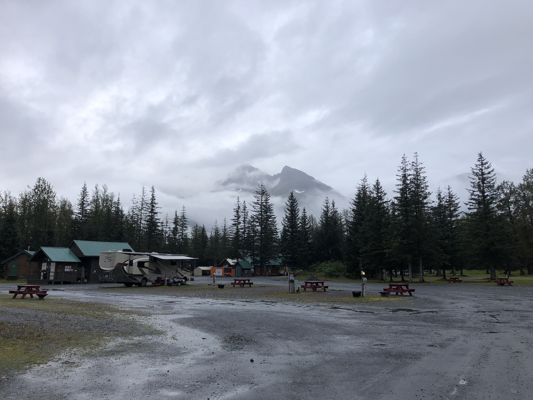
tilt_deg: +8.9
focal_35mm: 28
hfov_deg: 63.4
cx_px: 266
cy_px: 200
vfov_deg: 49.7
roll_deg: +1.4
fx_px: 431
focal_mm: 3.99
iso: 20
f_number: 1.8
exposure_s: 1/1116
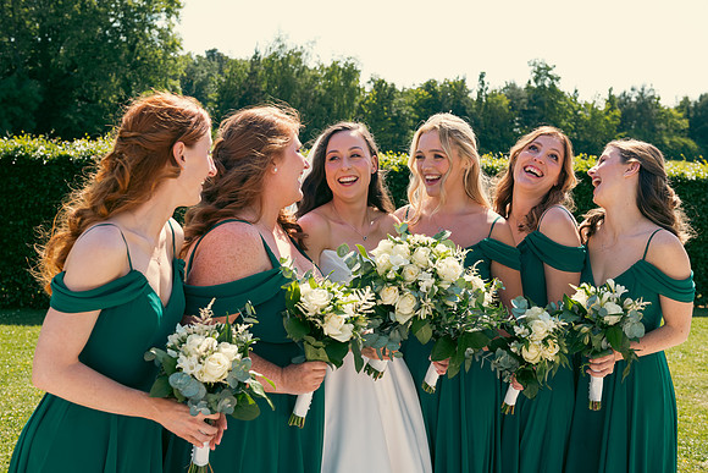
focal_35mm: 48
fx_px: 944
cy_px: 236
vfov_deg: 28.1
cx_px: 354
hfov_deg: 41.1
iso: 125
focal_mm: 48
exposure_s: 1/200
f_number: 6.3
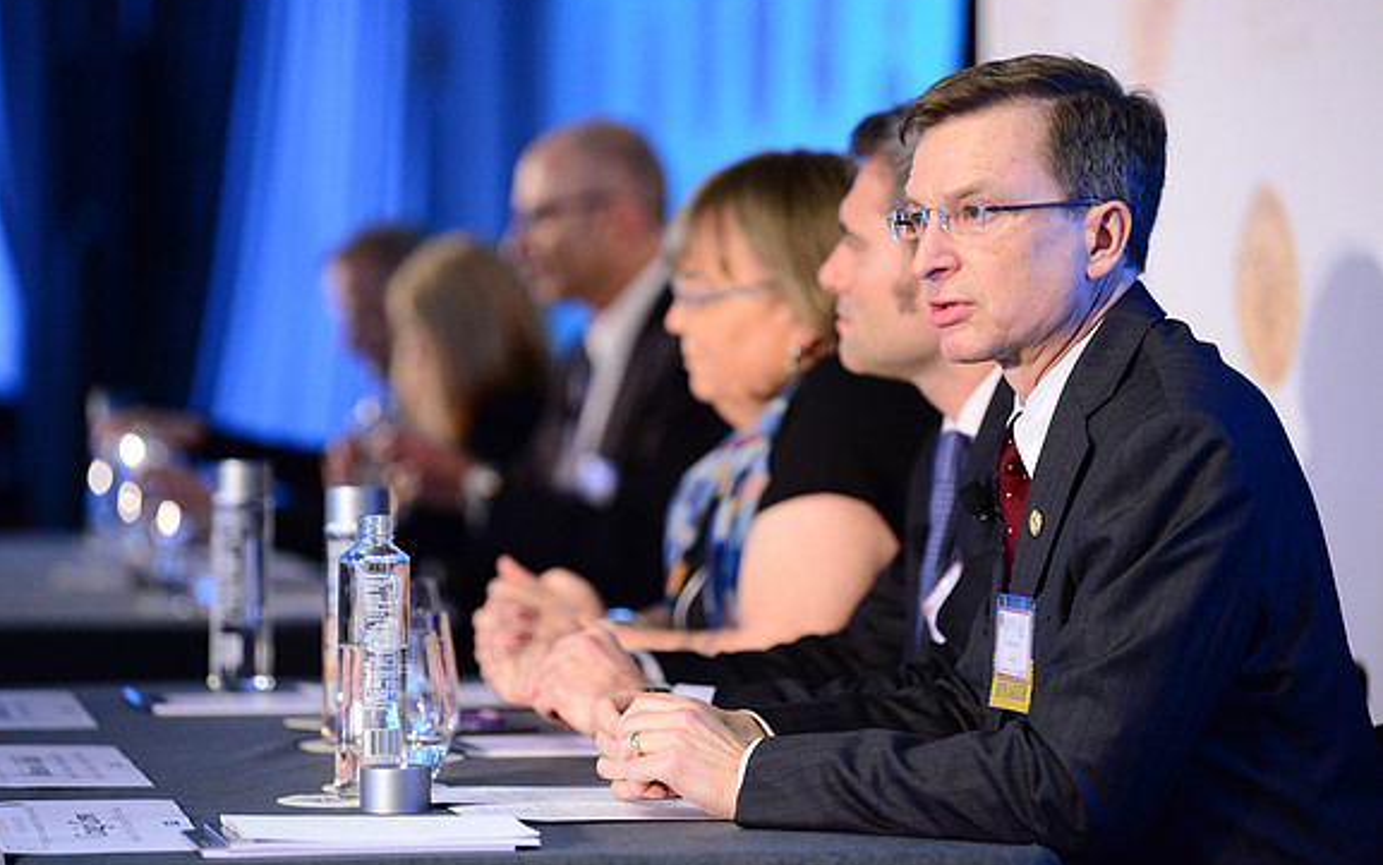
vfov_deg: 8.0
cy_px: 428
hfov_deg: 12.8
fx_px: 6183
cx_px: 690
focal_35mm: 164
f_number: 2.8
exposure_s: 1/200
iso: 4000
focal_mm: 160
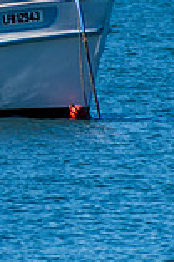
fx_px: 16180
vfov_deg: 0.9
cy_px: -33
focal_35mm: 2222
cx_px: -238
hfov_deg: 0.6
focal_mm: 400
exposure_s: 1/800
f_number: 8
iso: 200
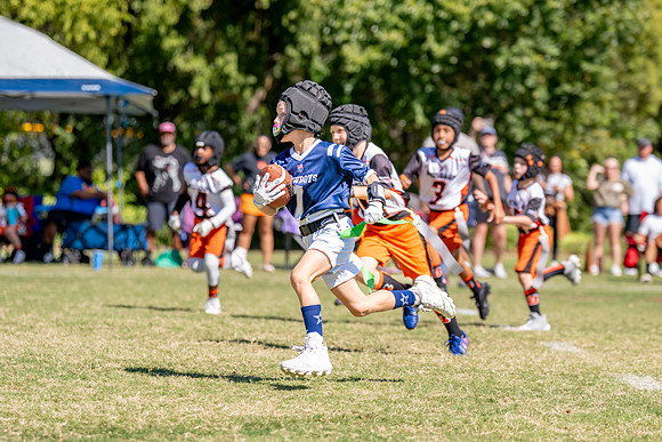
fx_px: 2633
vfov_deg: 9.6
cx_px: 392
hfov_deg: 14.3
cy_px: 215
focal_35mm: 143
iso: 160
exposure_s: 1/1600
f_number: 2.8
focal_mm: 106
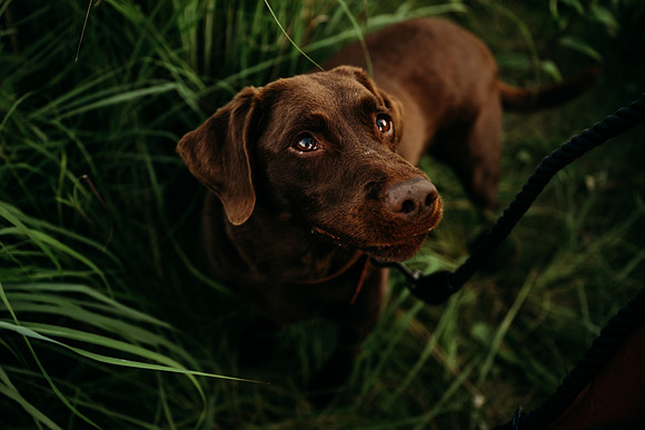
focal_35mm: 37
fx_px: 663
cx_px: 322
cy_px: 215
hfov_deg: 51.9
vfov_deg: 36.0
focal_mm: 37
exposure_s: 1/400
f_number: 3.2
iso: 250
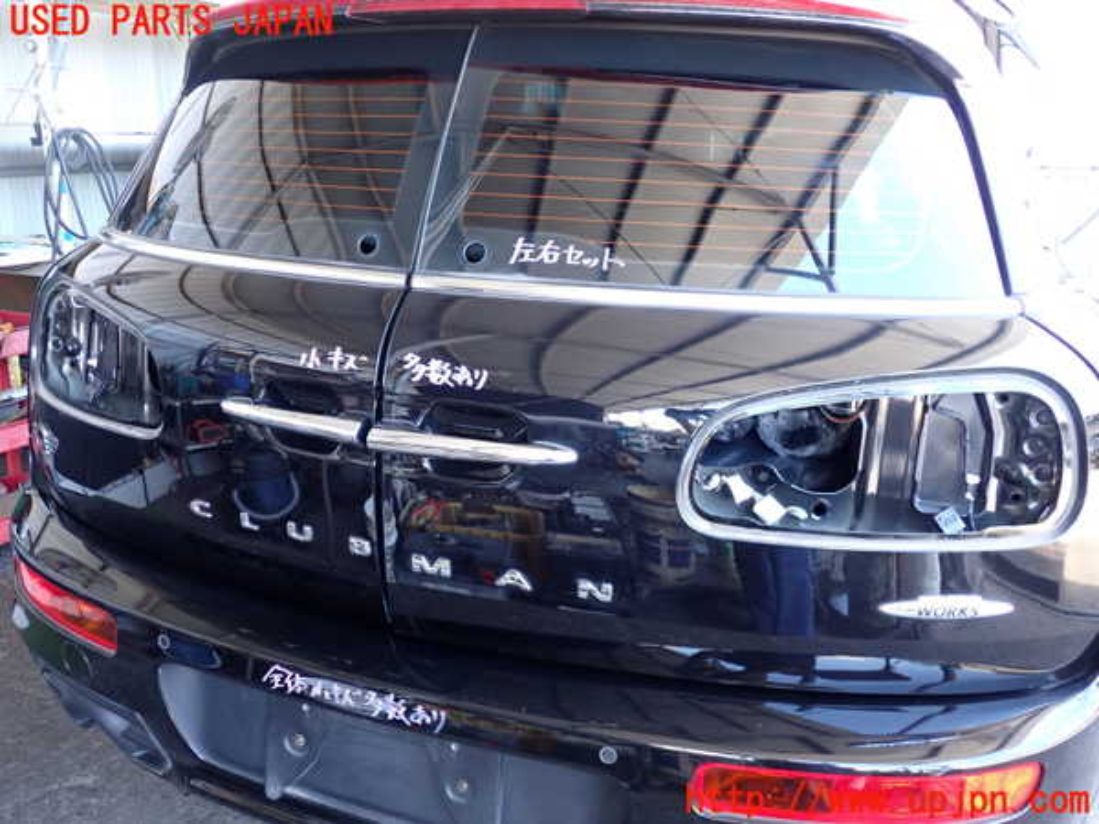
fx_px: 952
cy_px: 412
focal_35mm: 30
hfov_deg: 60.0
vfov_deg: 46.8
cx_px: 550
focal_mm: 5.4
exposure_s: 1/30
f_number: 2.3
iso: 200
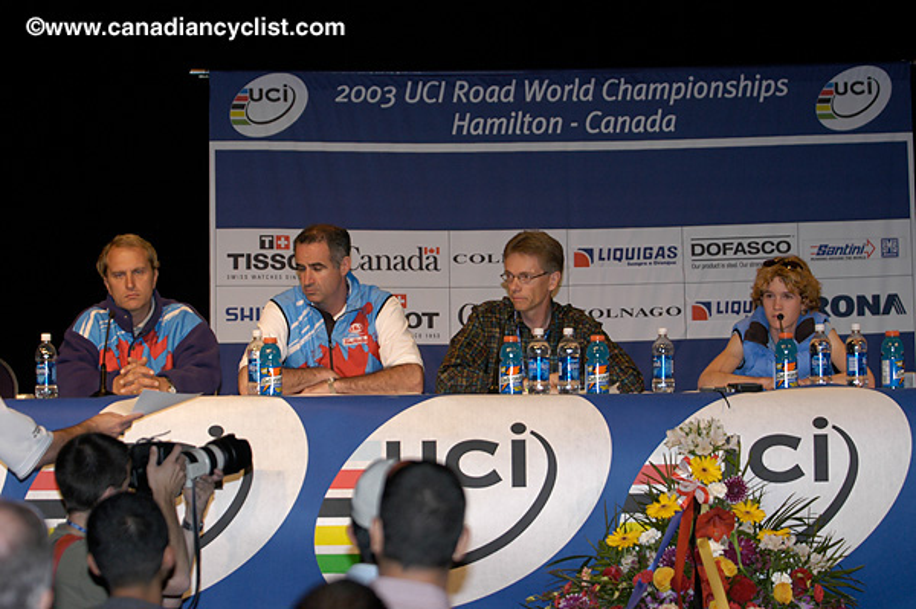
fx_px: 3051
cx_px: 458
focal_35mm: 120
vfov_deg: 11.4
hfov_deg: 17.1
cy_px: 304
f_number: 2.8
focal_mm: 80
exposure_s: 1/180
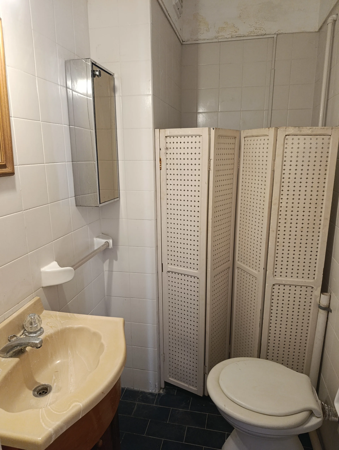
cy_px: 225
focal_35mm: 23
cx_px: 170
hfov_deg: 59.0
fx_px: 300
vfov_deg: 73.8
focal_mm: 6.11
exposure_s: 1/33.3
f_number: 1.65
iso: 975
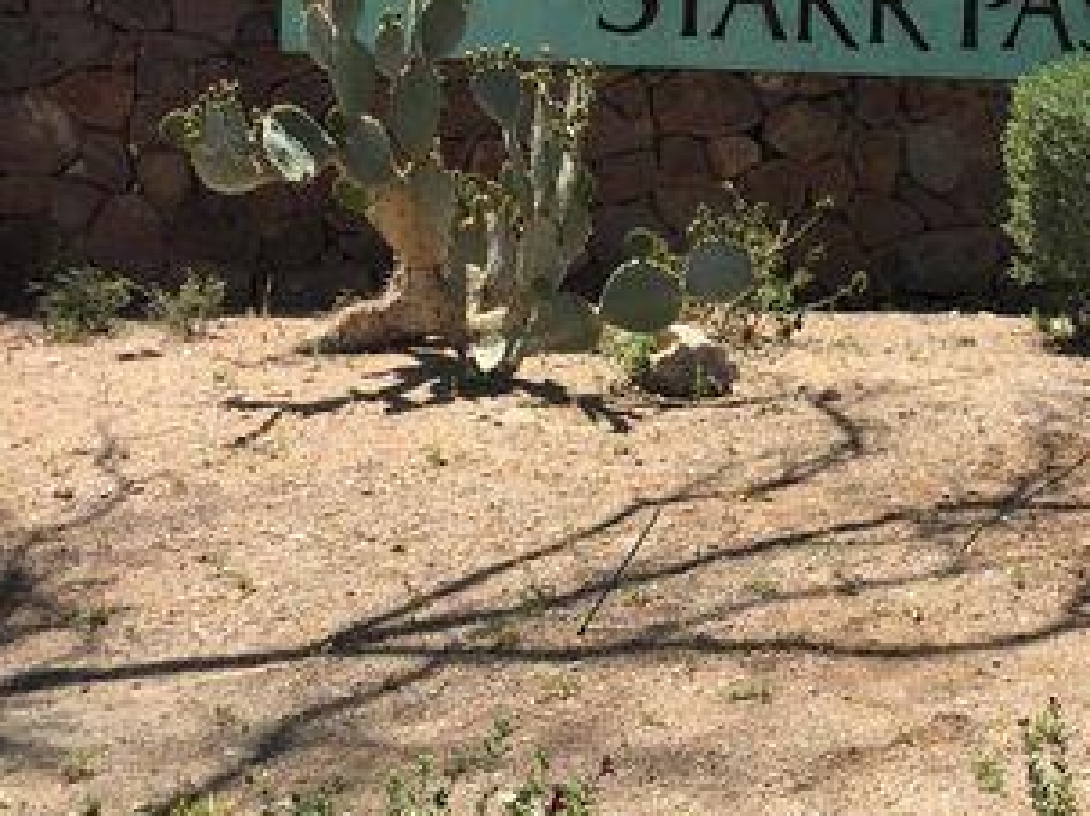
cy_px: 173
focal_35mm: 82
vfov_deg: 17.8
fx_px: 2580
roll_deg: -1.8
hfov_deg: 22.9
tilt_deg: -1.8
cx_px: 1077
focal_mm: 4.15
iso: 25
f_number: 2.2
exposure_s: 1/1040
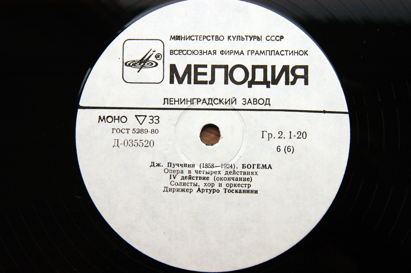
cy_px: 136
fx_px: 599
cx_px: 206
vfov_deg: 25.7
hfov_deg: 37.9
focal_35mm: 52
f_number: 8
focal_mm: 35
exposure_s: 1/250
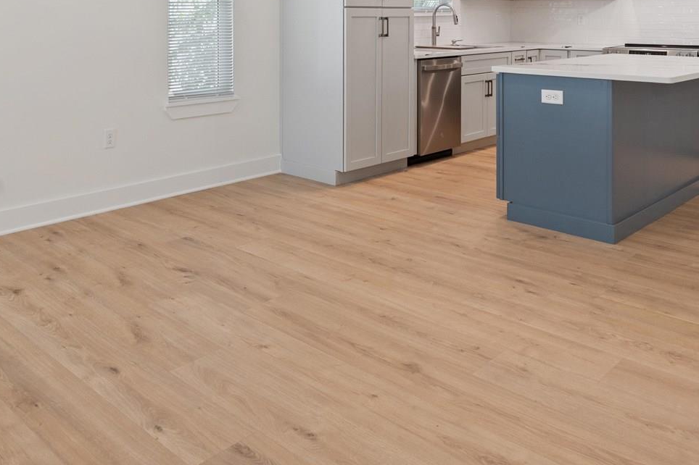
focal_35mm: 34
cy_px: -3
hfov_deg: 54.7
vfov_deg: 35.1
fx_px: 660
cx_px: 235
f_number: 8
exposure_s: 1/15
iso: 1000
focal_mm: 16
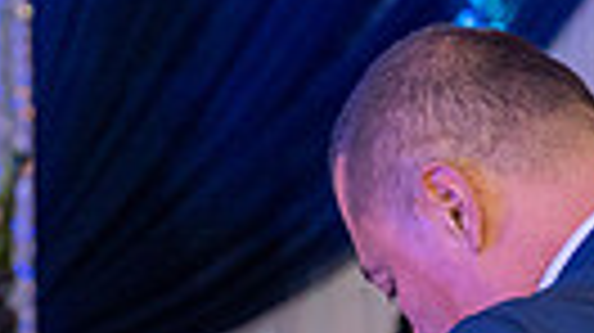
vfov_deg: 3.0
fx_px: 6452
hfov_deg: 5.2
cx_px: -331
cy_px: 457
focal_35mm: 410
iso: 1250
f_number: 3.2
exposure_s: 1/200
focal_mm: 70
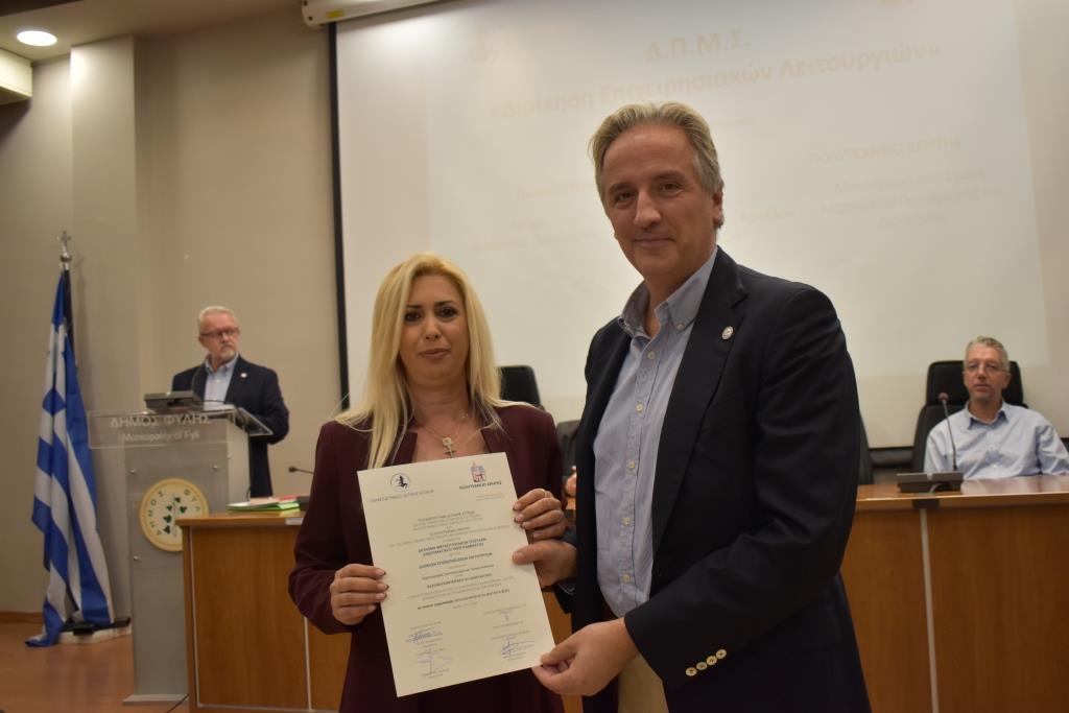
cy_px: 356
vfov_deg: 38.4
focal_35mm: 34
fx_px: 1025
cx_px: 534
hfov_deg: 55.1
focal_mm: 23
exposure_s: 1/200
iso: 800
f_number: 3.8
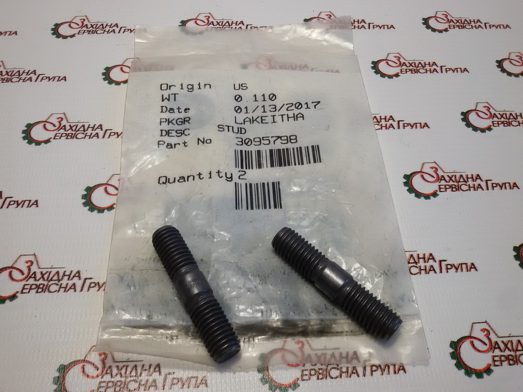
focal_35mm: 31
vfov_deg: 45.4
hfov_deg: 58.4
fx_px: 468
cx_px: 262
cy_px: 196
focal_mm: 2.93
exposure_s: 1/100
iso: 50
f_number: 2.4
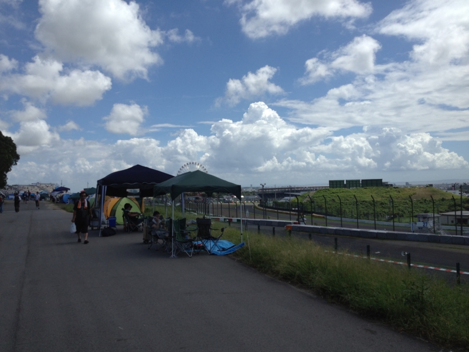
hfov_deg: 52.6
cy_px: 176
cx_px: 234
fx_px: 474
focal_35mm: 35
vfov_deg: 40.7
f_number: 2.4
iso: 64
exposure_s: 1/2513
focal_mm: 4.28
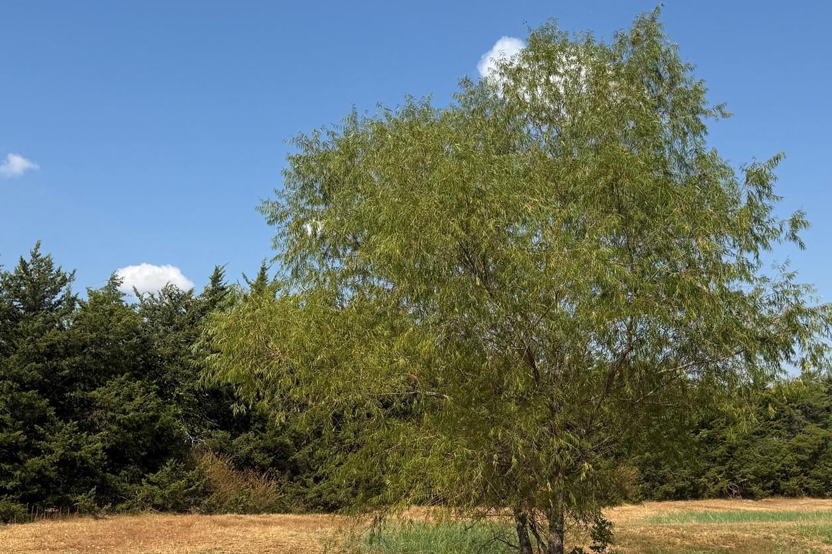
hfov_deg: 47.4
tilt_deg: +4.7
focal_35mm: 41
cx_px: 420
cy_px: 409
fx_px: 947
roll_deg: +0.7
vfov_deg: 32.1
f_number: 1.78
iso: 80
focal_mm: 6.76
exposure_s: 1/4673
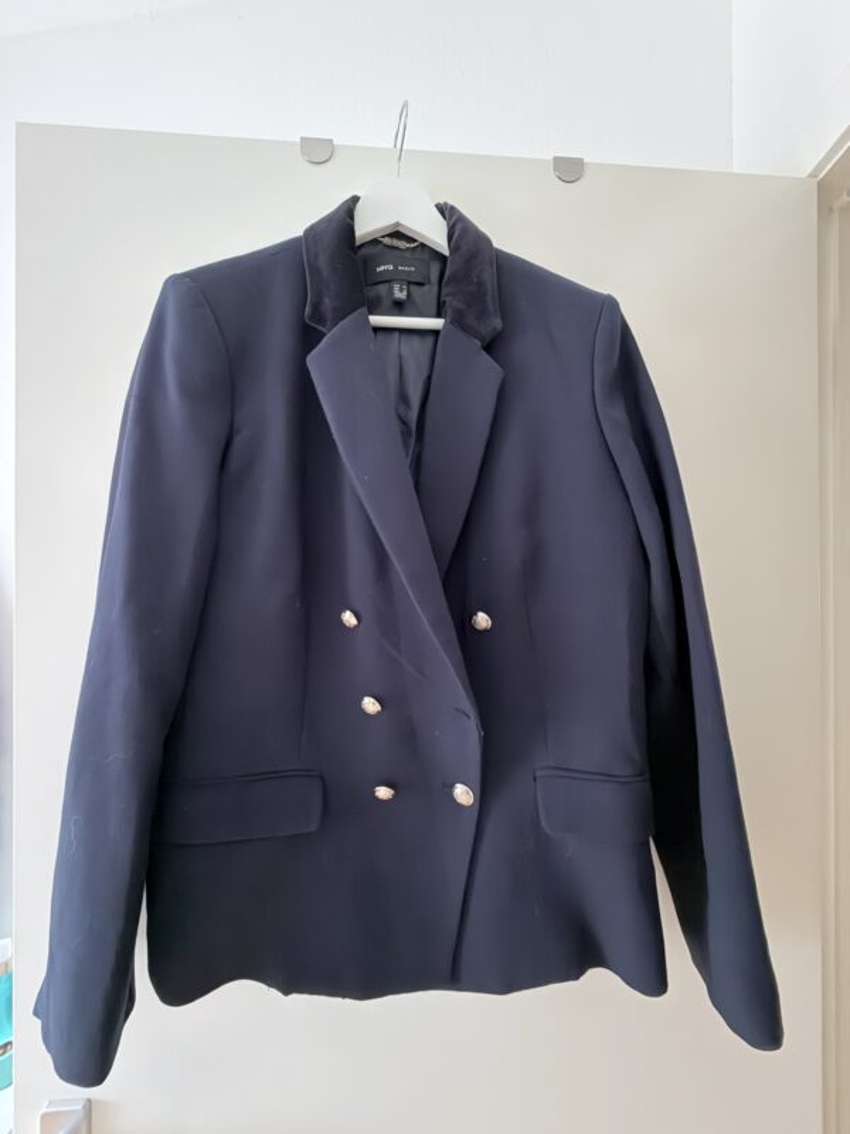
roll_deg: +0.4
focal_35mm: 14
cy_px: 567
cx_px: 425
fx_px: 458
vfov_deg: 102.1
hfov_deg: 85.7
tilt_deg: +0.0
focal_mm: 2.22
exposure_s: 1/40
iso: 800
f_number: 2.2
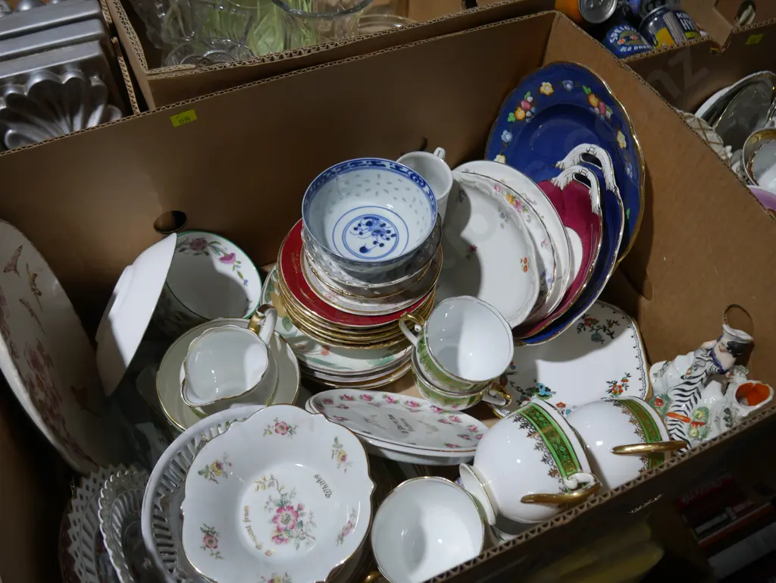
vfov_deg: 46.8
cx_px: 388
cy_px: 292
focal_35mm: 30
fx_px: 673
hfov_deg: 59.9
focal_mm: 15
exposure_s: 1/100
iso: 200
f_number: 3.6
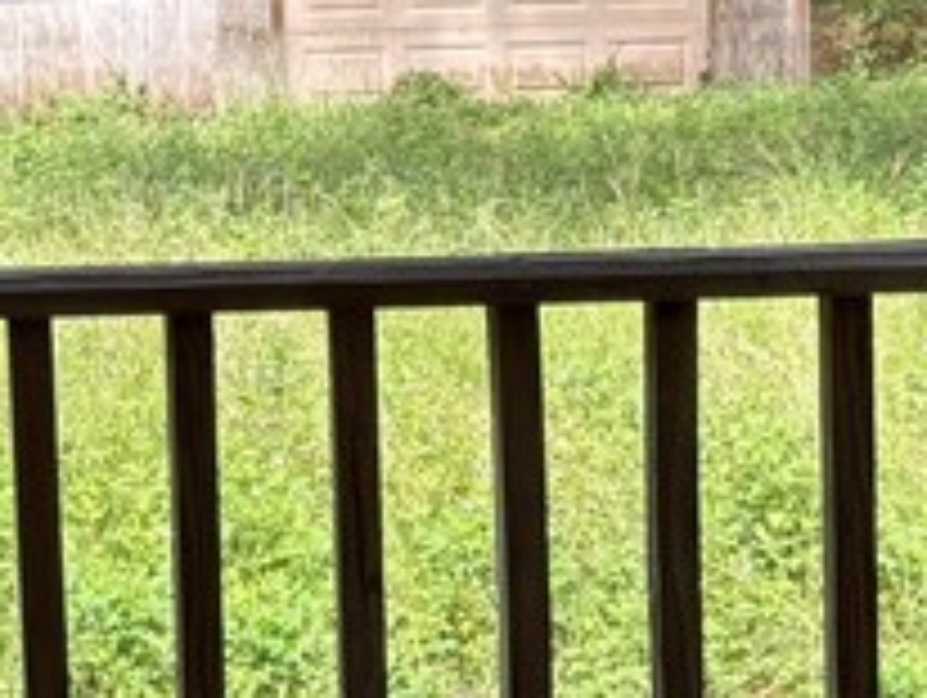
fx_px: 3459
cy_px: -50
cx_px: -117
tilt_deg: -3.5
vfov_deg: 11.4
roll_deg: +1.4
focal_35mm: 129
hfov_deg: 14.9
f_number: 1.6
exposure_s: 1/586
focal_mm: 5.96
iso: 50
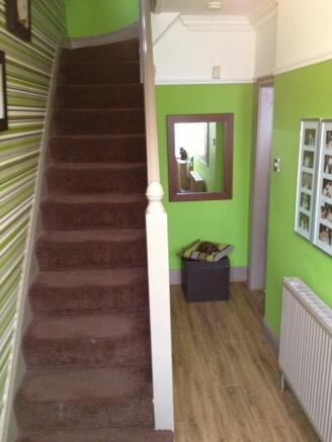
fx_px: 447
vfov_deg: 52.6
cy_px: 221
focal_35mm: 35
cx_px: 166
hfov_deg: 40.7
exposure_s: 1/16
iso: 500
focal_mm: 4.28
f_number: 2.4
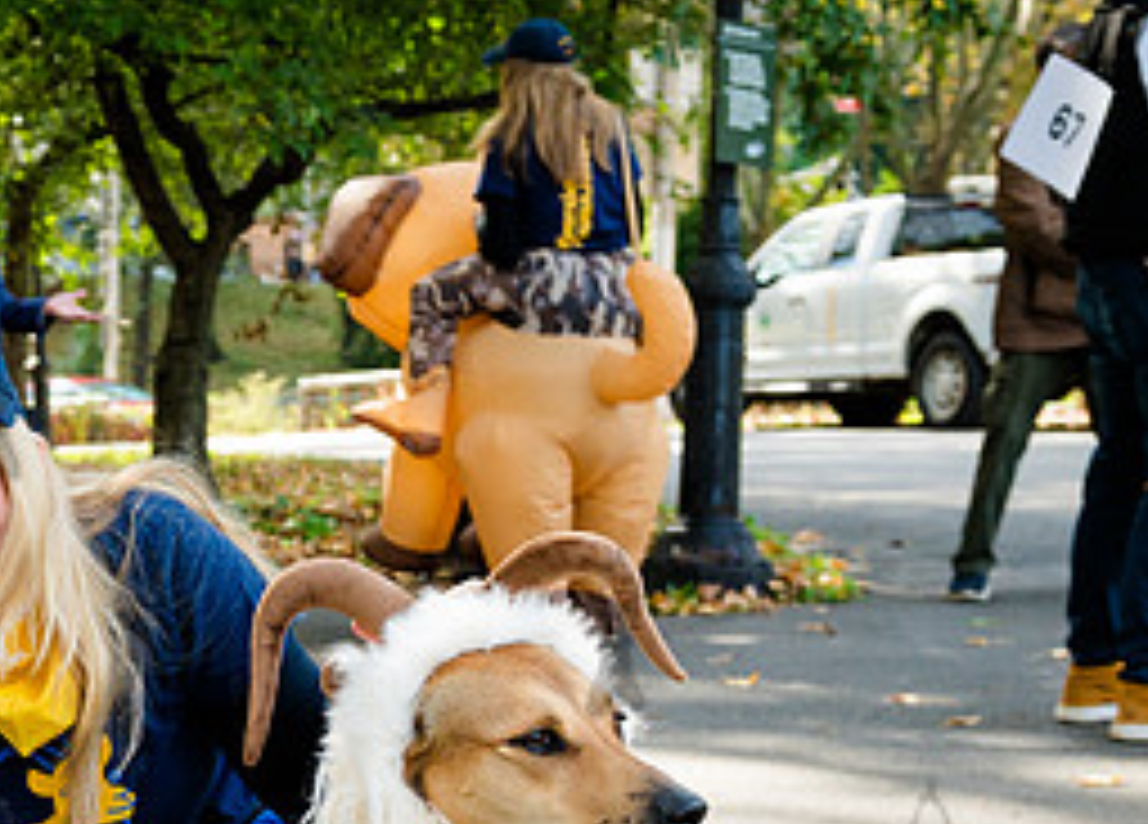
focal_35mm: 97
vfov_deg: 14.6
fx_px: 3168
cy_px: 802
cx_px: -162
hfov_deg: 19.5
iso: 1000
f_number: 5
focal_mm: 38
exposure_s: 1/400
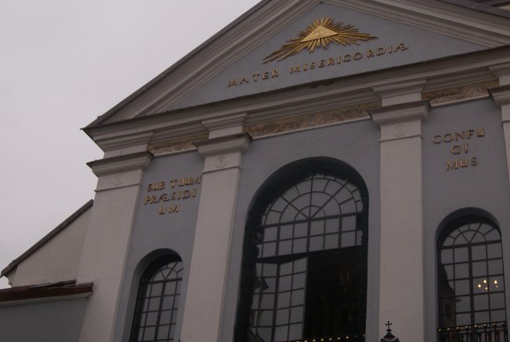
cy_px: 213
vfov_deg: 25.1
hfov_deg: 36.7
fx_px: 766
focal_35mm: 54
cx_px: 298
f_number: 9
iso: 100
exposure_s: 1/80
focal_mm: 20
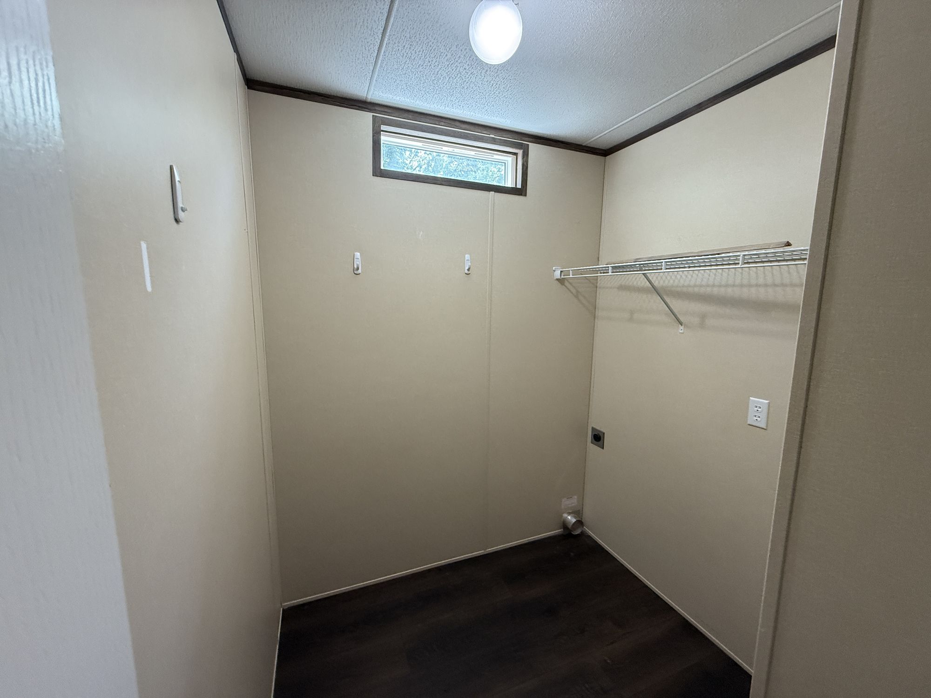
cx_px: 466
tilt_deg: -8.8
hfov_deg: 102.1
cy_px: 349
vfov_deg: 85.7
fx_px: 377
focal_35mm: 14
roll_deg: -1.1
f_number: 2.2
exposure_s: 1/99
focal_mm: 2.22
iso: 320
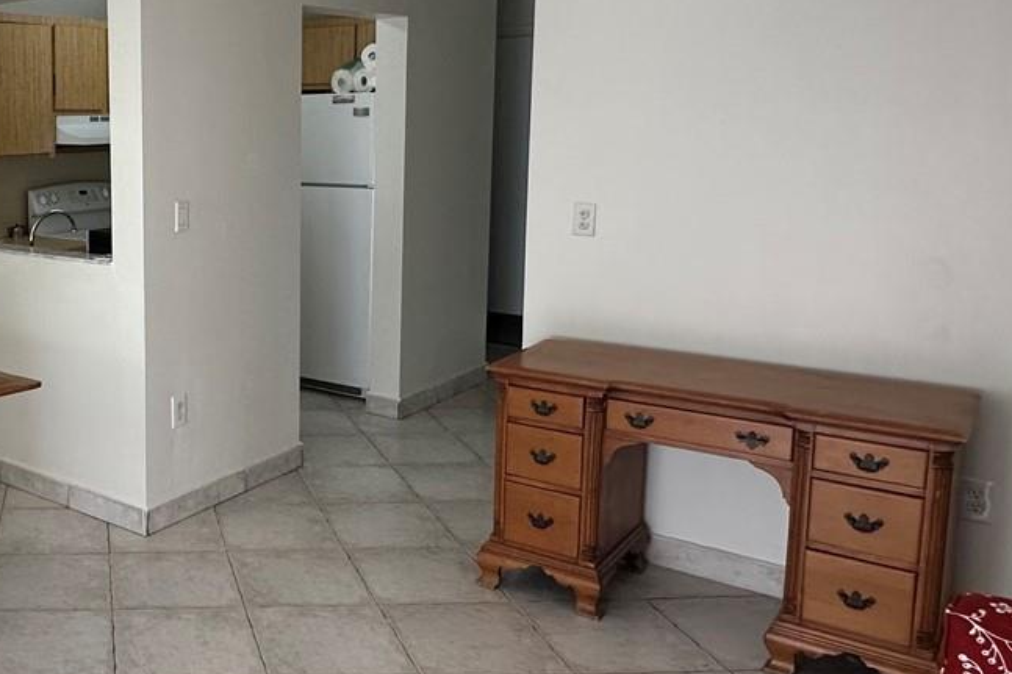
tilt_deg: -7.7
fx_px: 1012
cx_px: 78
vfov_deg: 36.6
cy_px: 253
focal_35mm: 36
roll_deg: +1.4
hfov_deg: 47.1
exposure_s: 1/90
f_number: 2.2
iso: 160
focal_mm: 2.22
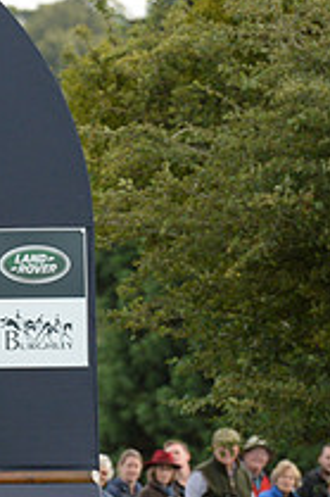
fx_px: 14144
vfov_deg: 2.0
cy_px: 273
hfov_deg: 1.3
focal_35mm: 1027
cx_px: -325
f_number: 9
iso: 2000
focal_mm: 370
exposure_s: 1/800
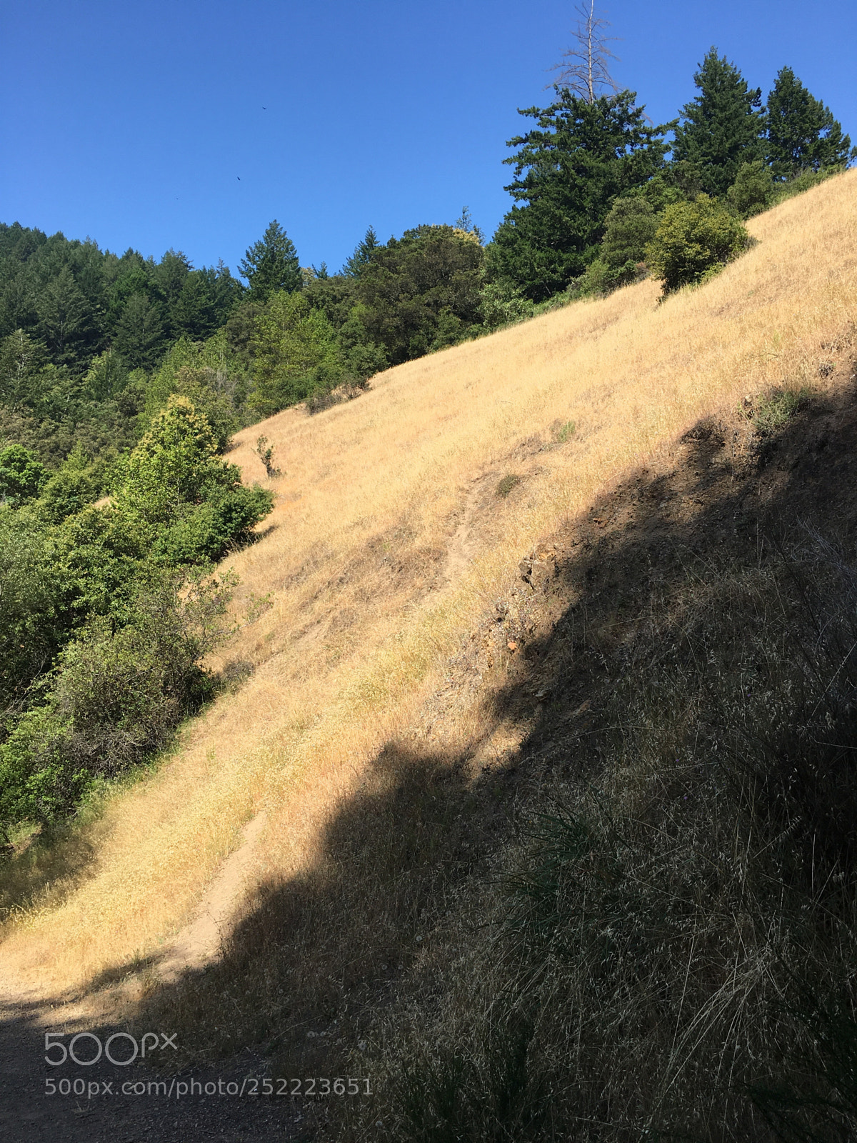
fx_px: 957
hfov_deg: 48.2
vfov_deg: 61.7
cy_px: 572
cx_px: 428
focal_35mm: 29
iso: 25
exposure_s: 1/785
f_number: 2.2
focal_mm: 4.15
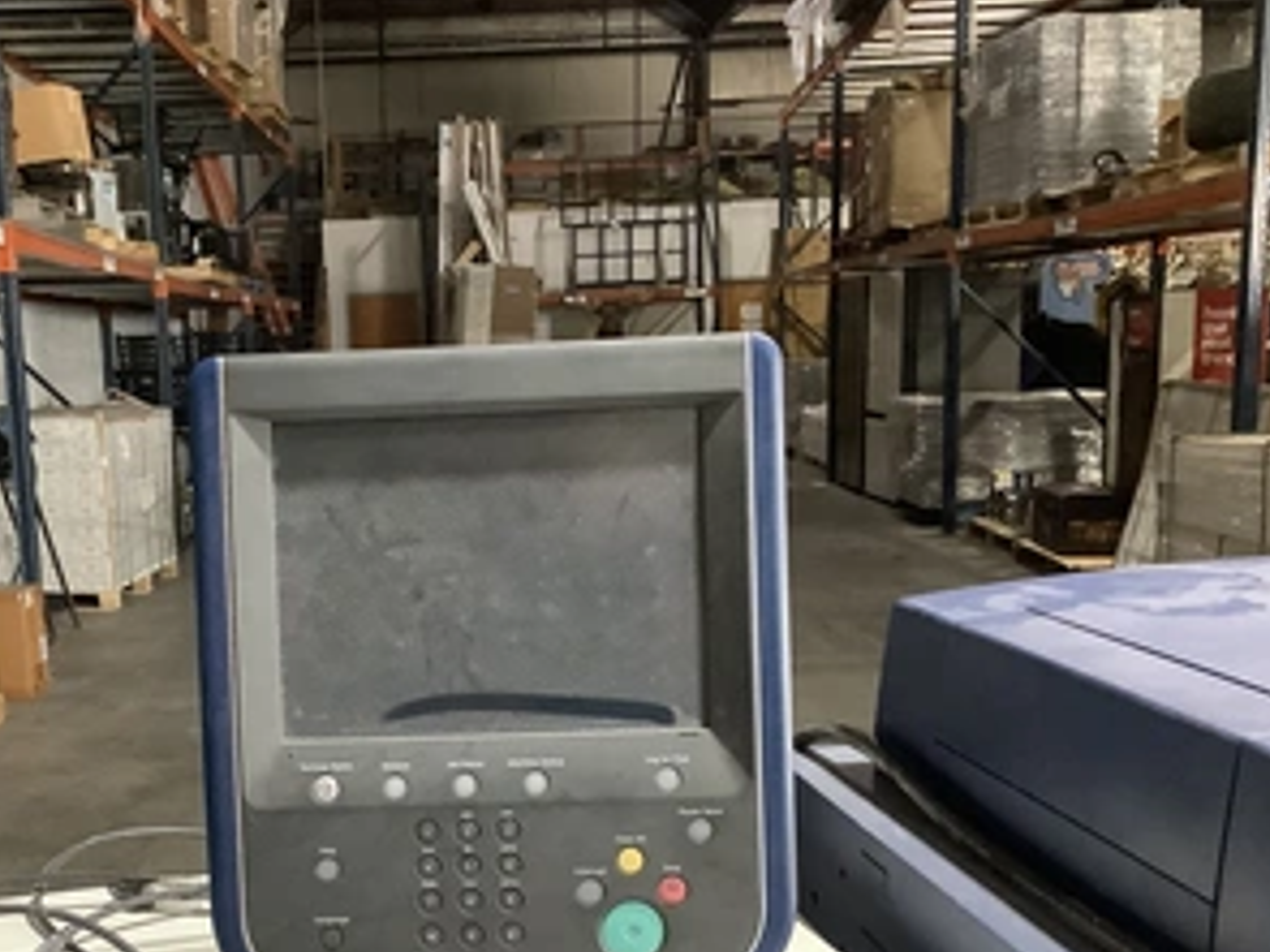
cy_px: 633
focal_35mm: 42
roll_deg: +1.9
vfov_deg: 34.0
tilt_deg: -9.9
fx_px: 1540
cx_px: 426
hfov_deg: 44.2
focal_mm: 3.3
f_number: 2.4
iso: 400
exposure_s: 1/60
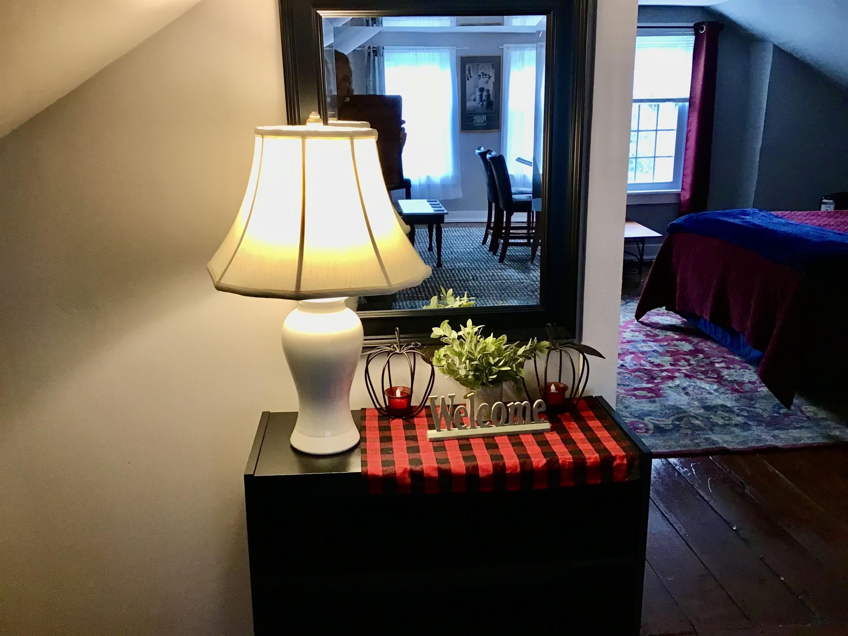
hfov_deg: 58.4
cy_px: 318
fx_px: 759
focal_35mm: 31
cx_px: 424
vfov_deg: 45.4
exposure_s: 1/30
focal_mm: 3.3
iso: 100
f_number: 2.4
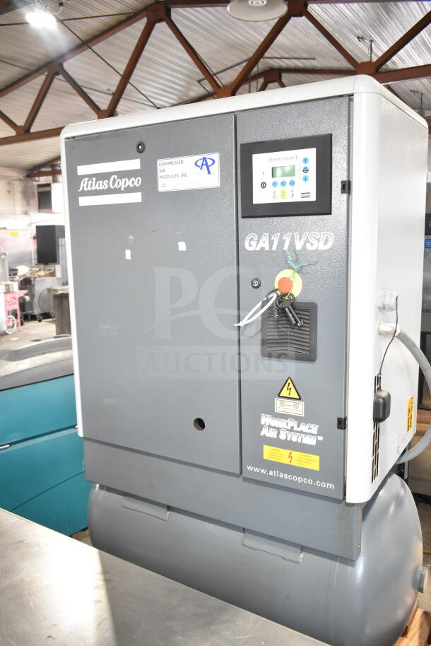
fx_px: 538
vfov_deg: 61.9
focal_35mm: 30
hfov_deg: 43.6
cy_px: 323
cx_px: 216
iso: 1600
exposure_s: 1/60
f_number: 4
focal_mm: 20
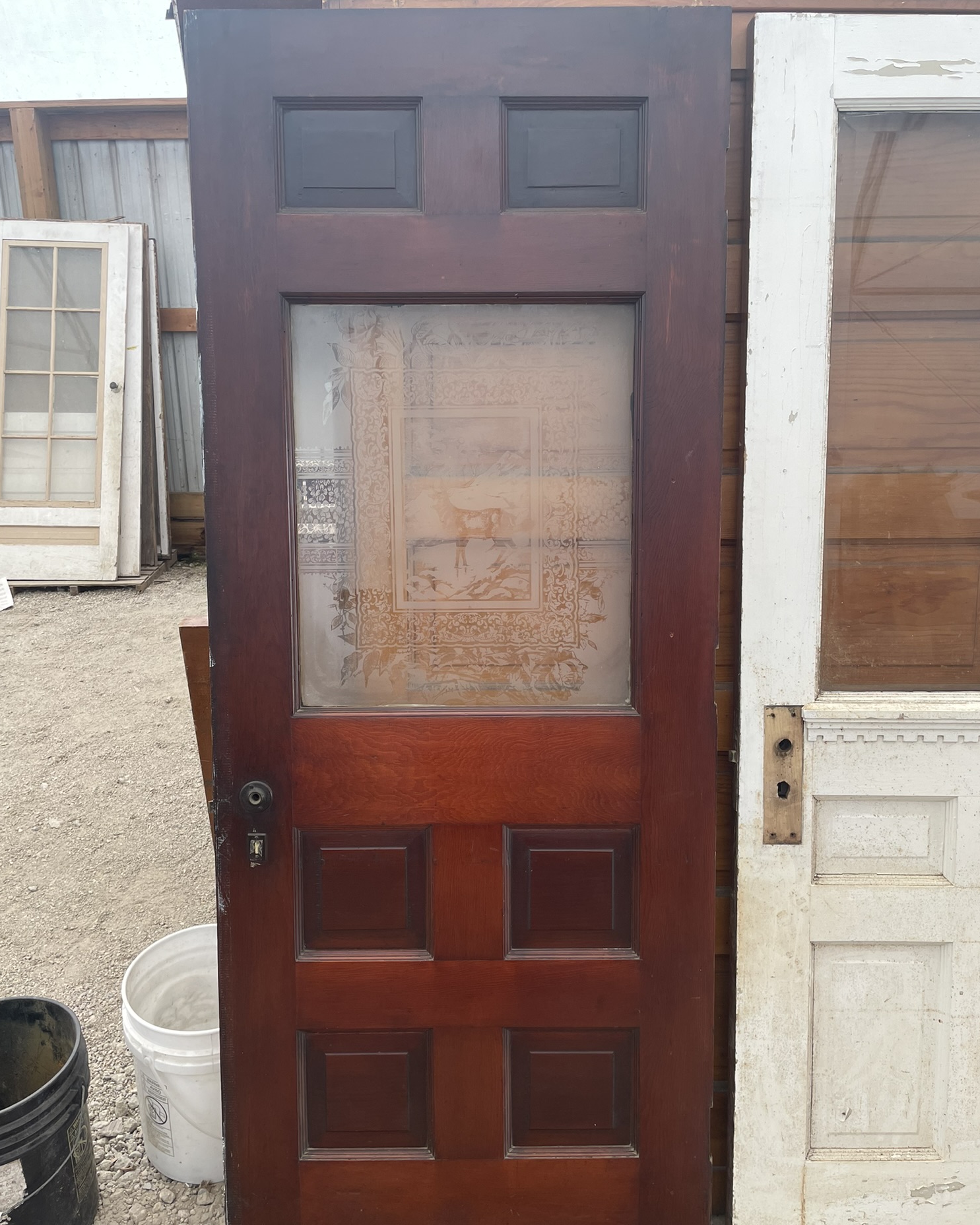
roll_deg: +0.9
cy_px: 644
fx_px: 1015
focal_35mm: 28
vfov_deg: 62.2
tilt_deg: -18.3
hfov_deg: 51.5
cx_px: 492
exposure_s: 1/166
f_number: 1.6
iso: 32
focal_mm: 4.2
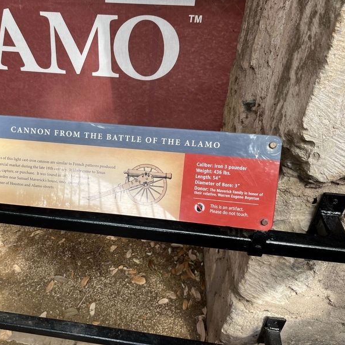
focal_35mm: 31
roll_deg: -1.2
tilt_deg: -35.2
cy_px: 171
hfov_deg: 51.7
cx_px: 118
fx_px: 350
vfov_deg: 52.5
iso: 32
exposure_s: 1/121
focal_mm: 5.1
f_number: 1.6
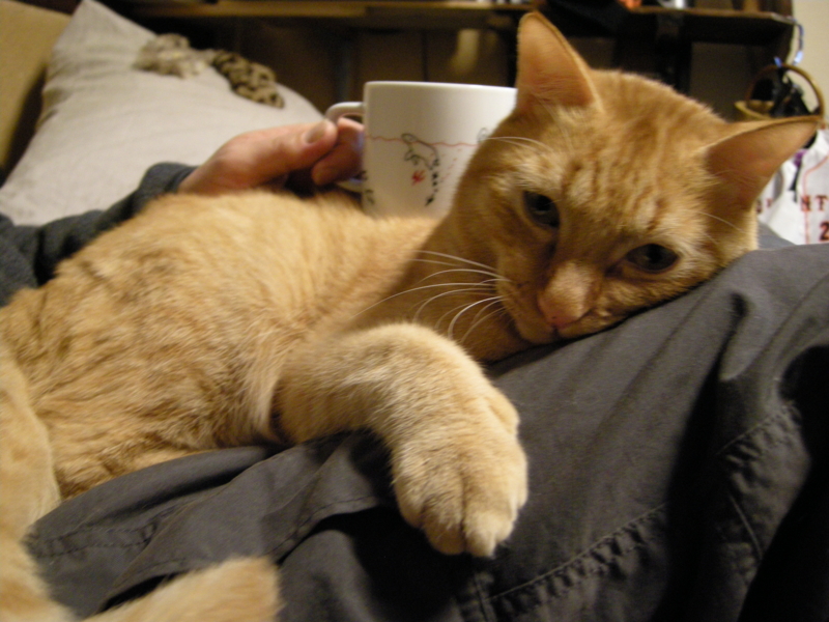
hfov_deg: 52.6
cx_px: 414
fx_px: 838
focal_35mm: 35
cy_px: 311
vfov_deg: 40.7
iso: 400
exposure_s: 1/18.6
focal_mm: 7.5
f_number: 2.7
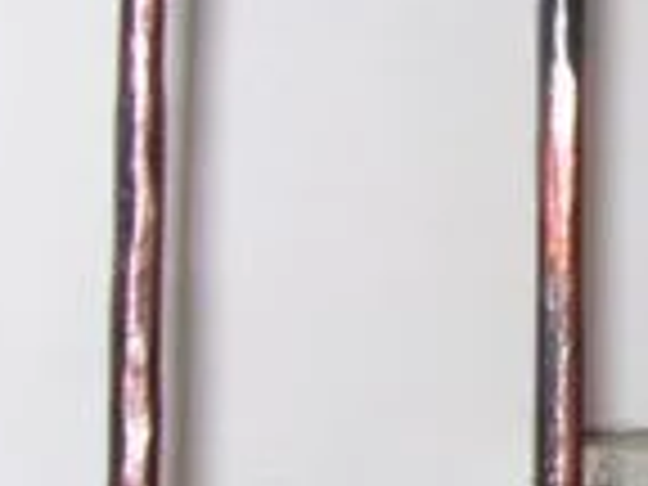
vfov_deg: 7.2
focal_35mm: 200
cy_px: -356
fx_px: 3744
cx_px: 1516
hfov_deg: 9.0
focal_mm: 6
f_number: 2.8
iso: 150
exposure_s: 1/60
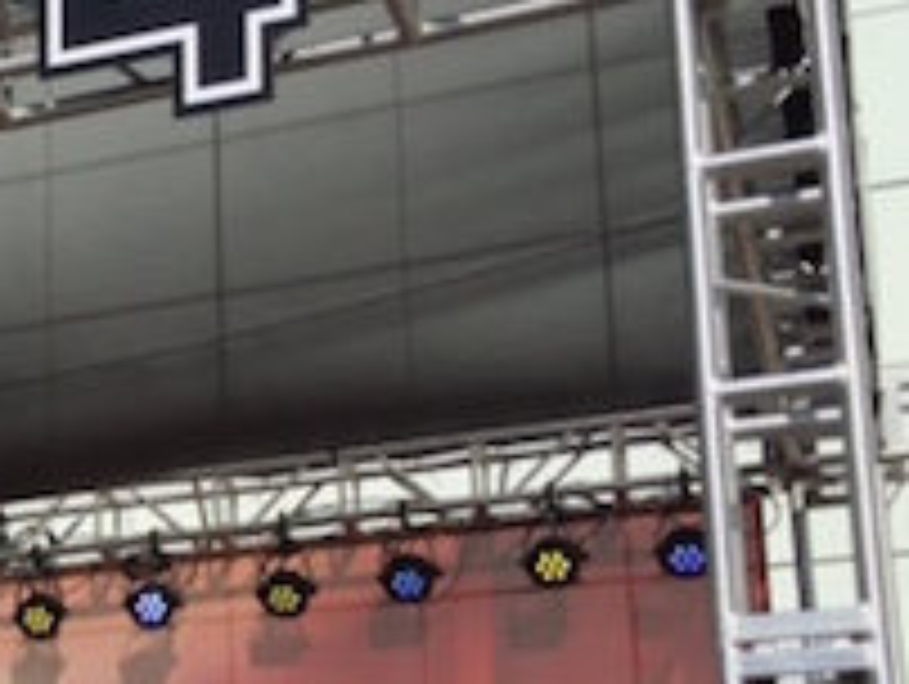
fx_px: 2261
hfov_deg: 20.5
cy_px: 688
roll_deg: -1.8
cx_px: -315
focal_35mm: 86
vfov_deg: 16.8
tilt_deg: +12.7
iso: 32
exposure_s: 1/4405
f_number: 2.2
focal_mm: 4.15
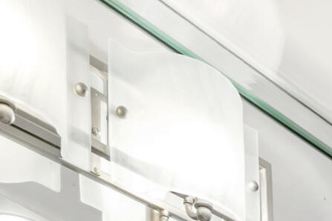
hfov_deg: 18.2
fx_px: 867
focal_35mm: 94
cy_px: 707
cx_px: 556
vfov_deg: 9.9
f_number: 9
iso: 125
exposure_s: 1/1.67
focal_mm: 14
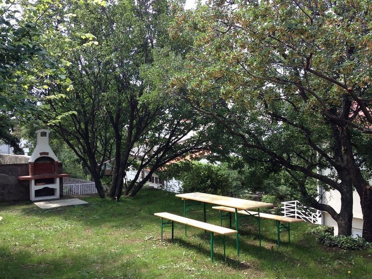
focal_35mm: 41
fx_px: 441
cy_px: 153
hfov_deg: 45.8
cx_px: 193
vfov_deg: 35.1
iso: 50
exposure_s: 1/292
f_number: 2.4
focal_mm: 4.28
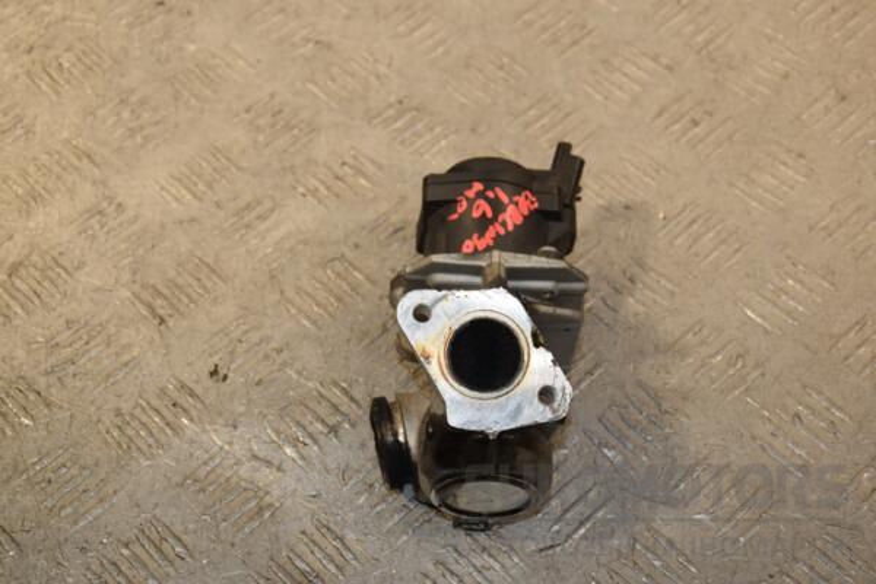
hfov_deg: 28.1
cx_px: 438
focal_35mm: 72
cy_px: 292
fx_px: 1752
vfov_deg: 18.9
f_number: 7.1
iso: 800
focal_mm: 48
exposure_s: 1/200
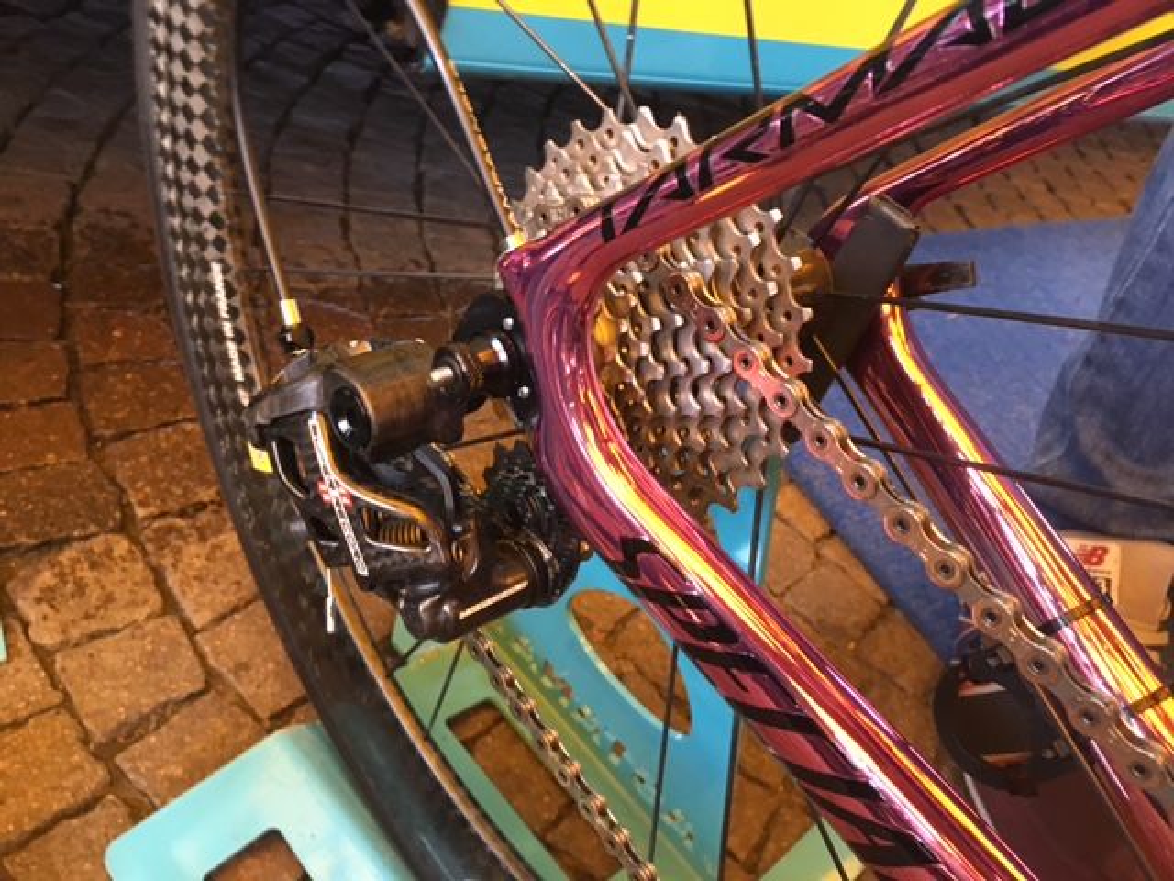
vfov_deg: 48.2
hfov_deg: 61.7
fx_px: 984
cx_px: 587
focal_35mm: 29
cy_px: 440
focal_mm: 4.15
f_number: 2.2
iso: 200
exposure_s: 1/25
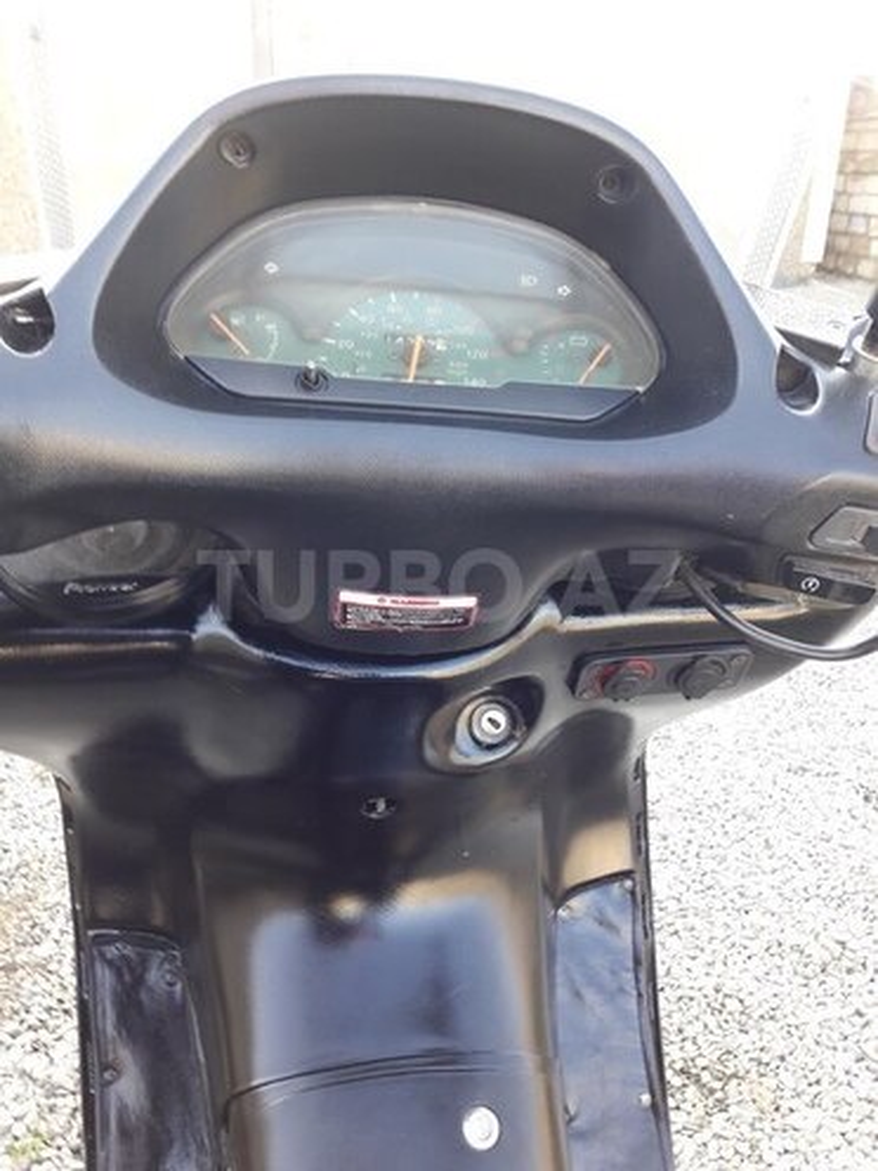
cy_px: 586
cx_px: 439
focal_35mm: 28
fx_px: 947
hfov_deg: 49.7
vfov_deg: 63.4
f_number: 1.9
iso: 50
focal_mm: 3.7
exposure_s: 1/50
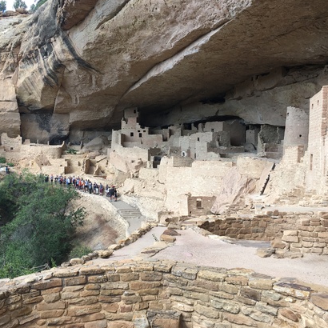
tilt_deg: -0.6
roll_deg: -1.1
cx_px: 153
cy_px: 165
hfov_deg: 47.2
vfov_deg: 47.2
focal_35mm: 35
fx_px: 375
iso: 25
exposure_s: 1/286
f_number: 2.2
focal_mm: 4.15
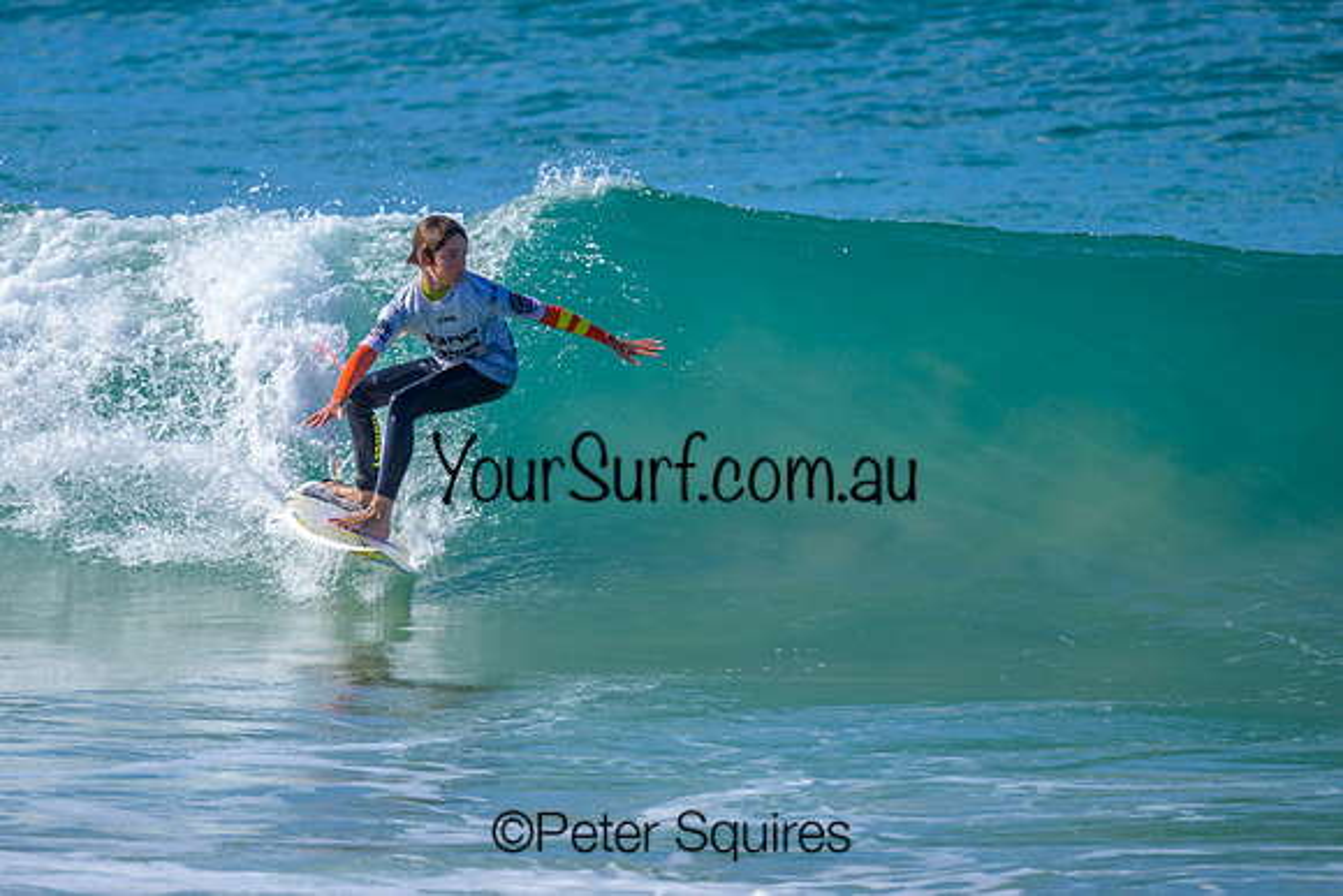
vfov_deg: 1.3
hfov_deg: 1.9
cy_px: 351
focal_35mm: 1098
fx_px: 40984
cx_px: 525
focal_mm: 800
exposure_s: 1/2000
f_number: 6.3
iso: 360
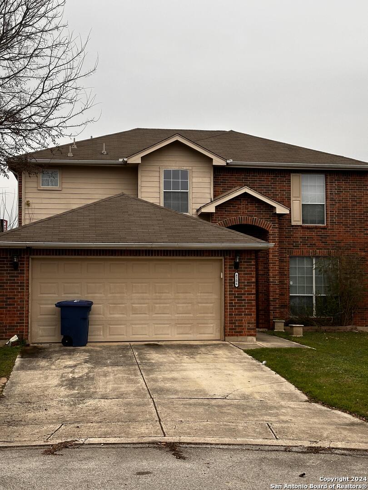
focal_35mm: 48
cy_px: 245
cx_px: 184
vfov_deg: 39.7
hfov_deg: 30.3
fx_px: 680
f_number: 1.78
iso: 64
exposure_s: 1/324
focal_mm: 6.86
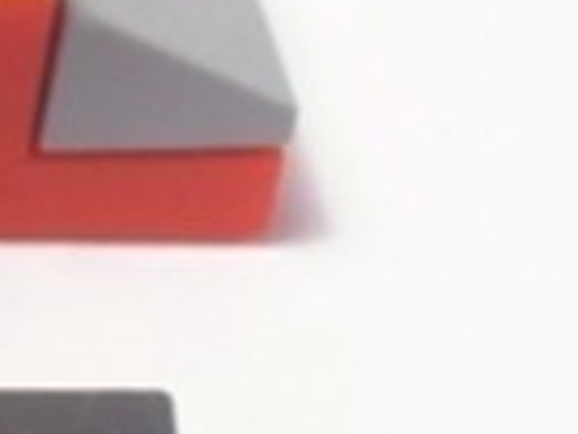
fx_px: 4091
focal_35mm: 245
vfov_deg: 6.1
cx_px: -833
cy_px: 15
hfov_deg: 7.5
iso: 80
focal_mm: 6.61
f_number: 3.9
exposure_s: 1/60
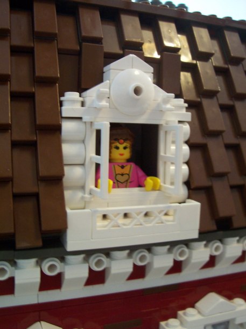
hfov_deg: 38.6
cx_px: 123
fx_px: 351
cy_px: 164
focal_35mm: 37
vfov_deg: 50.2
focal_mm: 5.6
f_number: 2.8
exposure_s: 1/8
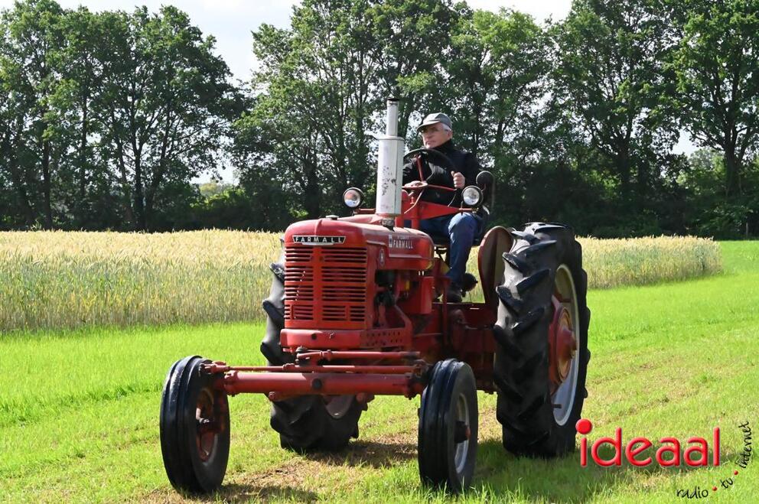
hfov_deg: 18.6
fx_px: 2316
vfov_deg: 12.4
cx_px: 380
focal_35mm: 110
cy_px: 252
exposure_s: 1/6400
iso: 32000
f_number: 20
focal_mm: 110
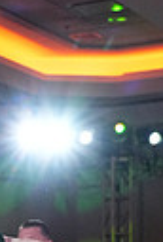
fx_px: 1344
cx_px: -141
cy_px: 478
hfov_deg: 6.8
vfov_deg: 9.6
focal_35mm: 199
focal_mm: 44
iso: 5000
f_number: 5
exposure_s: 1/400
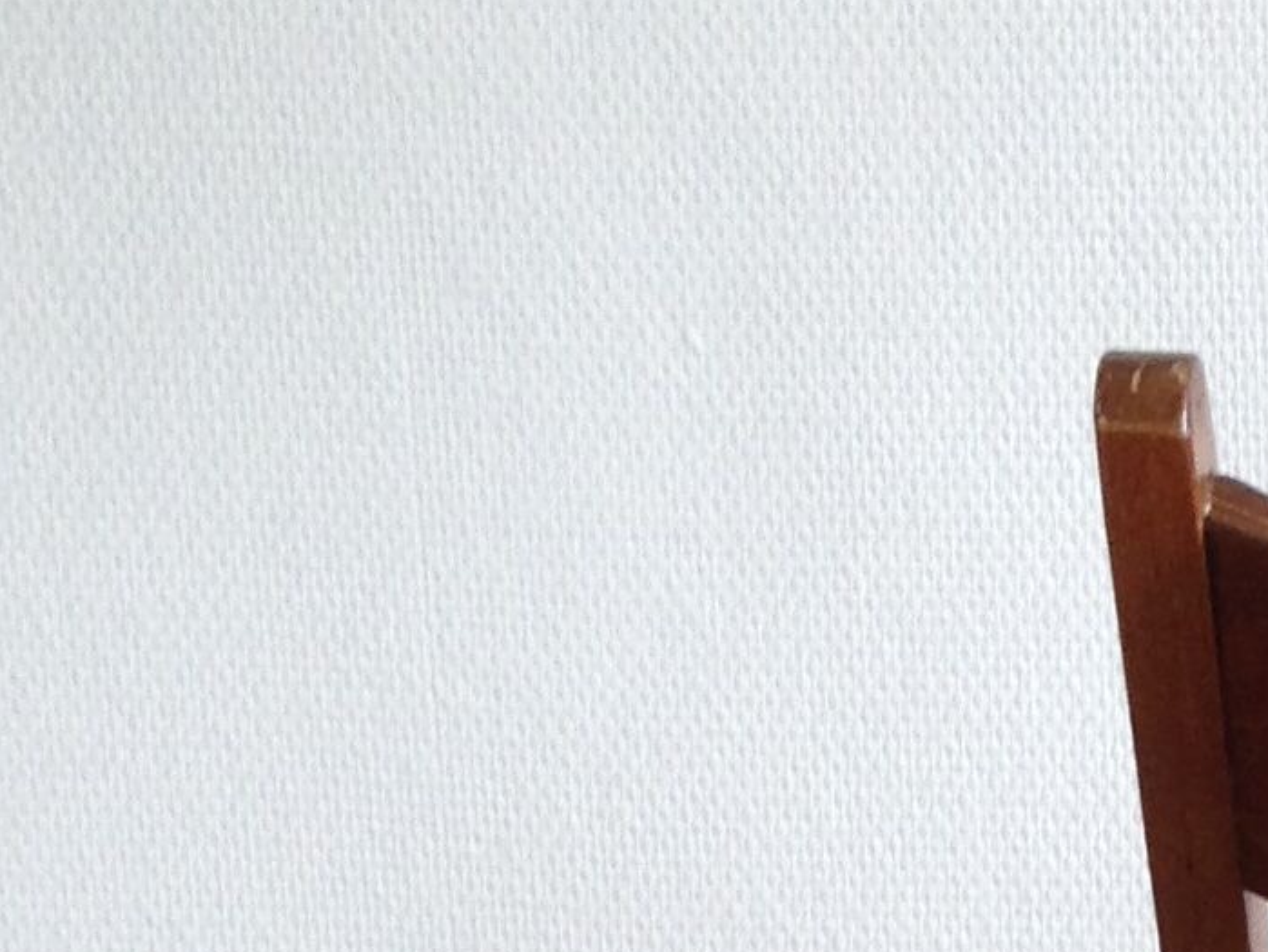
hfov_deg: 12.1
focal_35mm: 154
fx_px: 5644
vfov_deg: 8.9
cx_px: 1999
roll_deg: +0.3
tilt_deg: -15.6
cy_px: 2080
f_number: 2.4
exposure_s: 1/60
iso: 64
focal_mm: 4.12
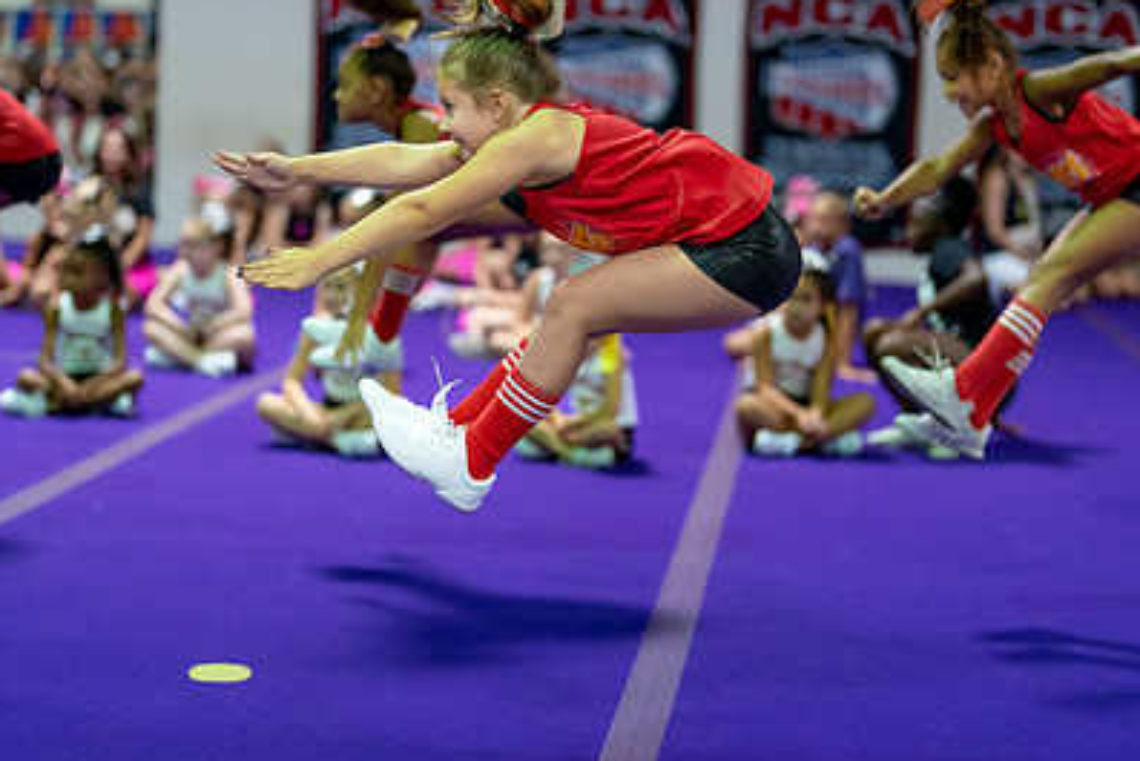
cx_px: 574
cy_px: 291
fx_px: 2376
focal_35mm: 75
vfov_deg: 18.2
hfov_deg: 27.0
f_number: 1.2
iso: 1600
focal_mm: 50
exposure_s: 1/1000
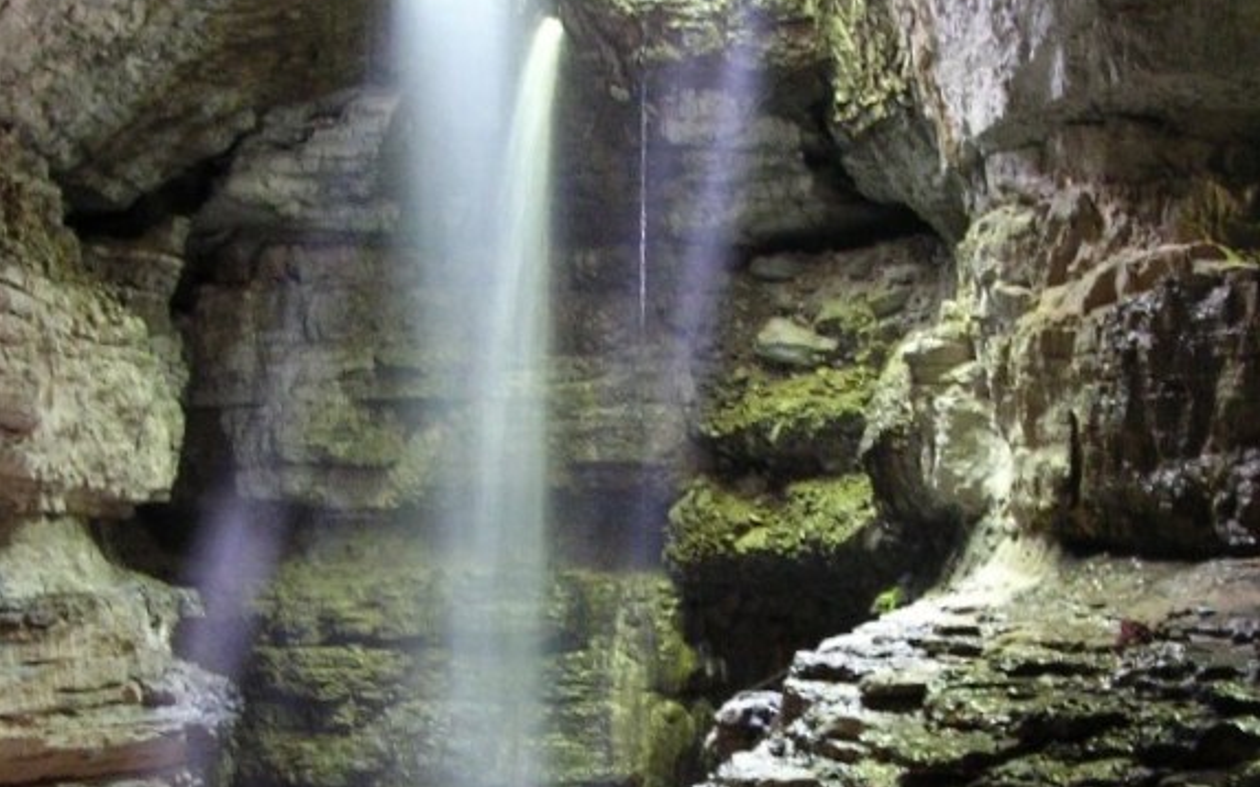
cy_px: 563
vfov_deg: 23.8
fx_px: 1854
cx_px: 629
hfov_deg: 37.5
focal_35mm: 54
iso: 400
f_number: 2.8
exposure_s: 1/1.3
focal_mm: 5.8
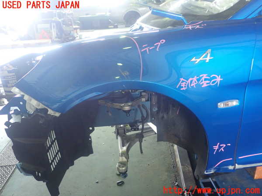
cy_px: 98
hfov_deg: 60.0
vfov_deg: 46.8
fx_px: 227
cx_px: 131
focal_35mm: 30
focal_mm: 5.5
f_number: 2.3
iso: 320
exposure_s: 1/30
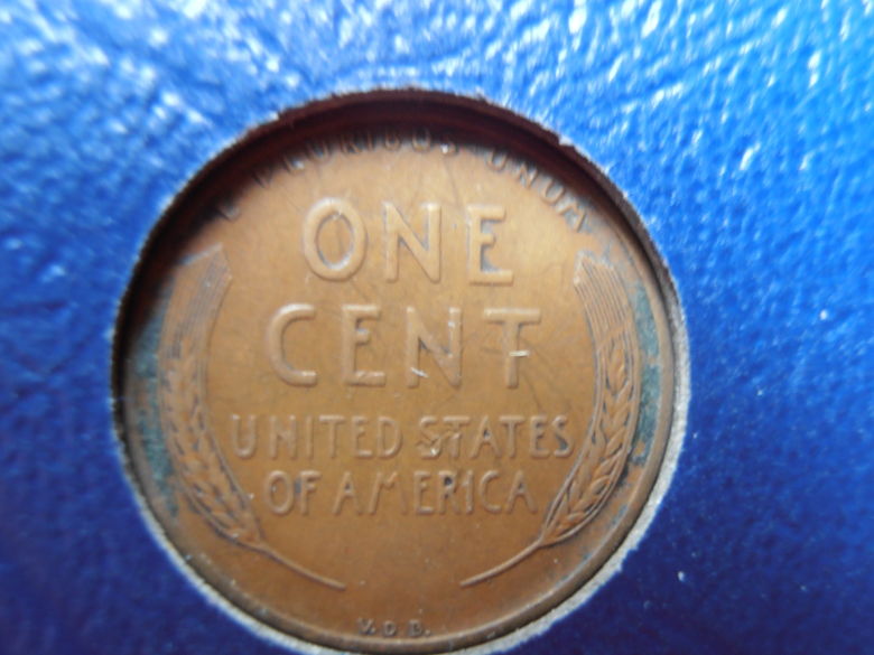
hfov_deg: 50.1
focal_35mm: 37
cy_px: 328
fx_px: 934
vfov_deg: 38.7
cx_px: 437
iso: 125
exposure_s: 1/2
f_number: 3.9
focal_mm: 6.61
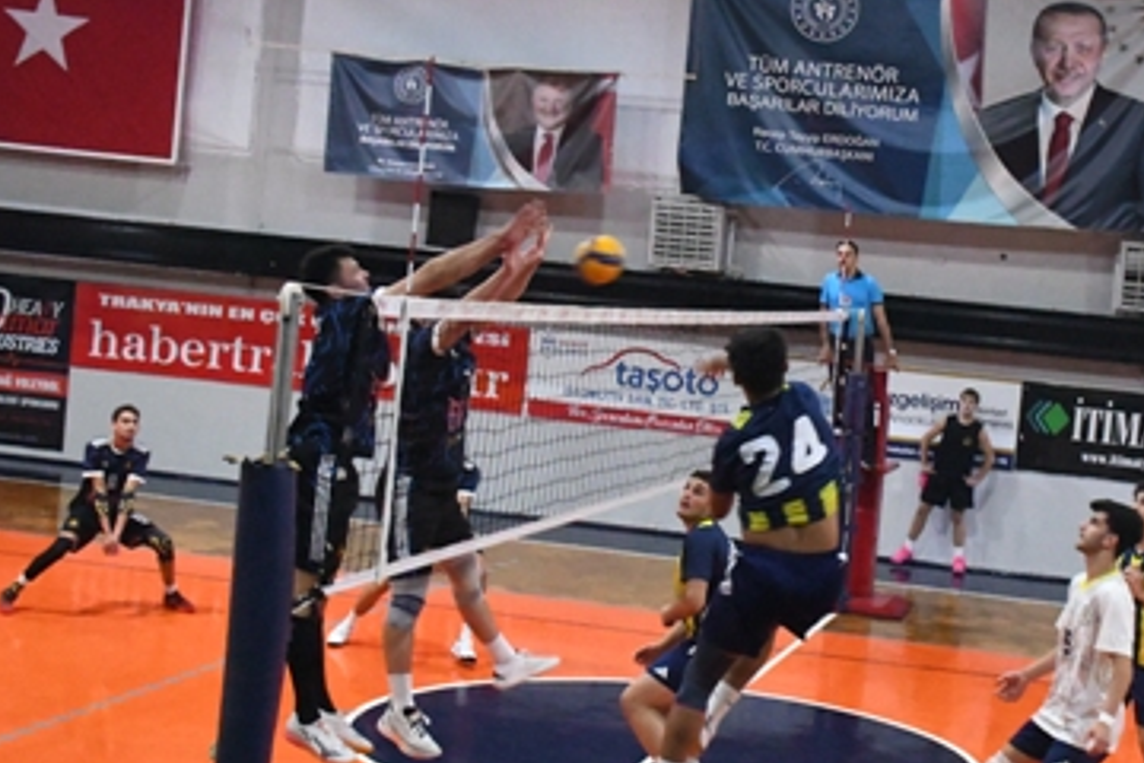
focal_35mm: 64
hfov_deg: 30.8
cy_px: 428
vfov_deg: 21.2
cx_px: 871
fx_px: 2034
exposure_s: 1/160
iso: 16000
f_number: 5
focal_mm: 24
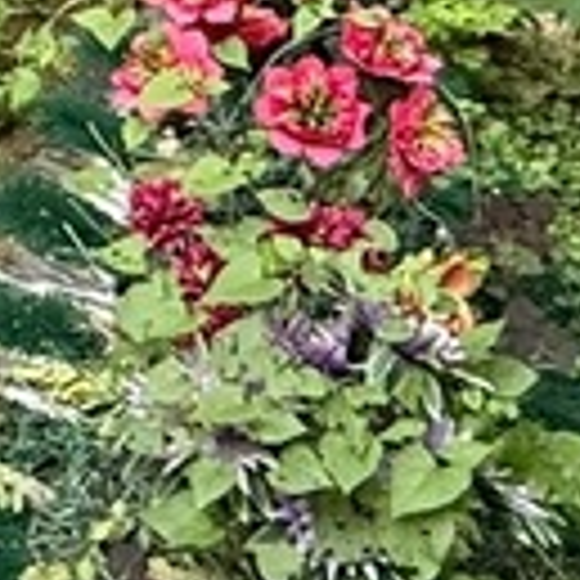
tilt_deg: -26.9
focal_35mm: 98
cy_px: -328
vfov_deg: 16.0
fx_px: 1858
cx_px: -364
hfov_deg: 15.9
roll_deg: +4.0
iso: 400
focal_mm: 2.22
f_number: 2.2
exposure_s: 1/60
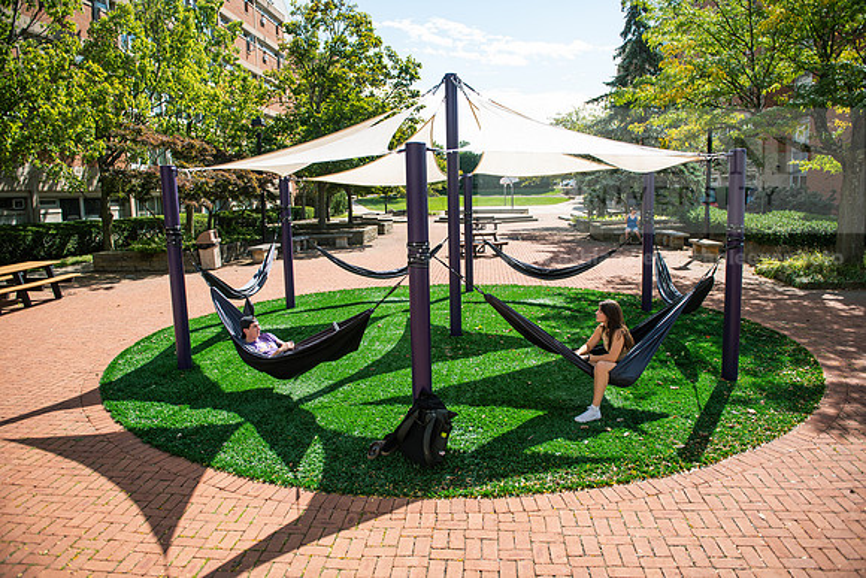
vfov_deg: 53.2
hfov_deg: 73.7
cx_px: 433
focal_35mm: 24
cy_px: 289
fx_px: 577
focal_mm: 24
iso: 50
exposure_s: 1/400
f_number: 3.5
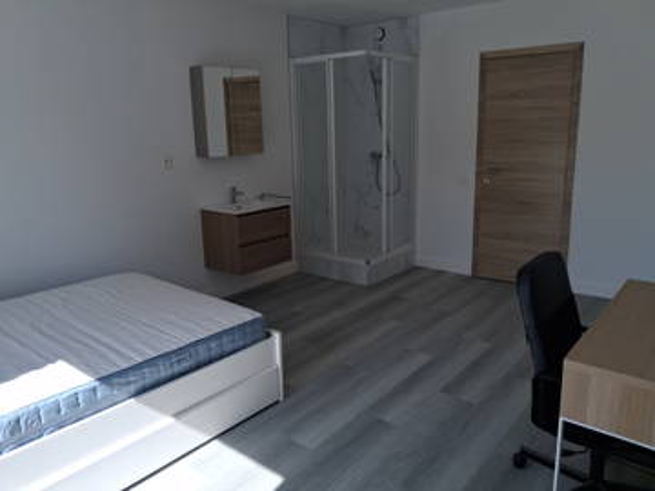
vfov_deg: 51.4
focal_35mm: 27
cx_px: 328
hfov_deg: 65.3
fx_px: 511
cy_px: 246
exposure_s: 1/156
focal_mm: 4
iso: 20
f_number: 1.8
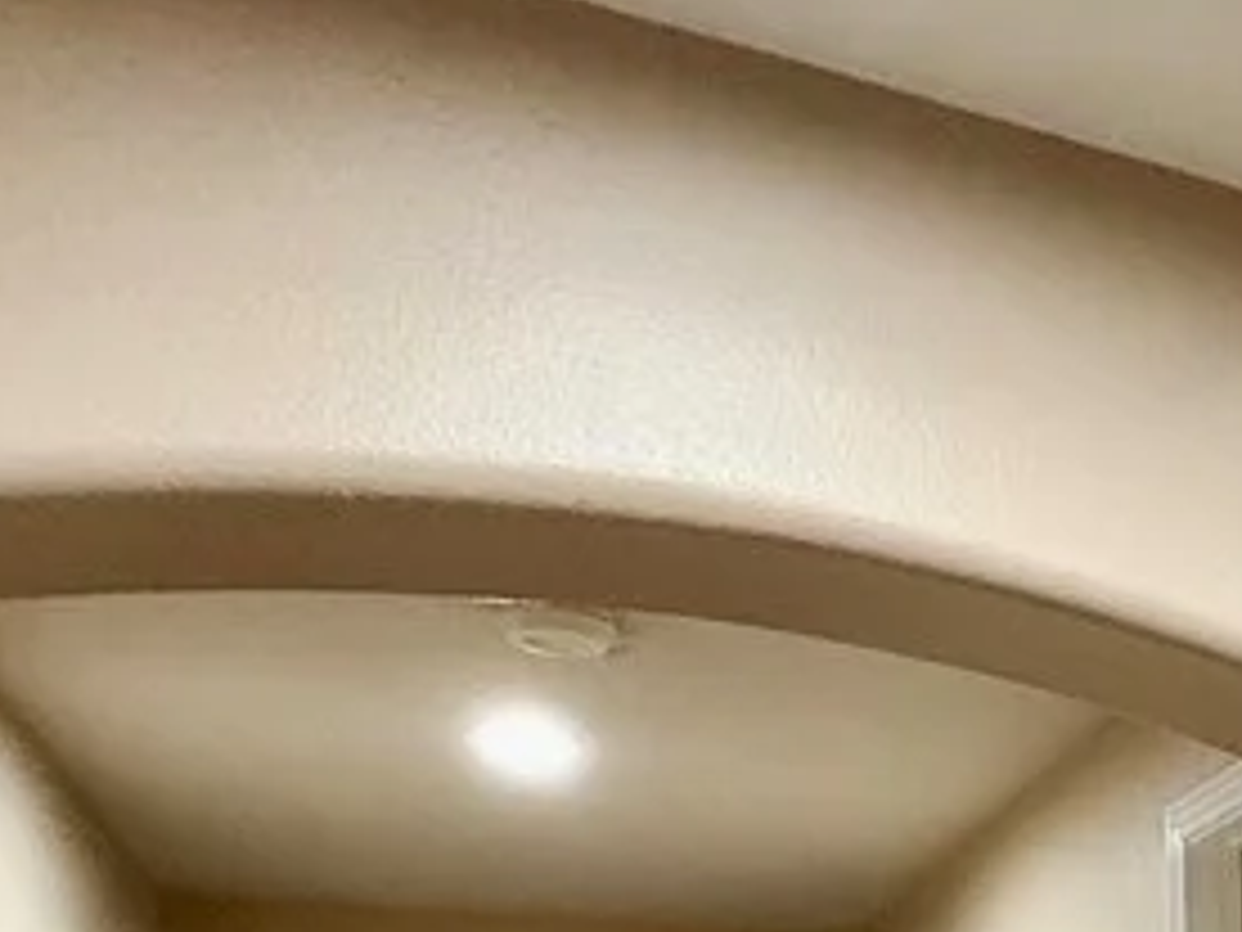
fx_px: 1866
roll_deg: +0.9
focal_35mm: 52
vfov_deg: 23.6
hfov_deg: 30.8
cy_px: 1315
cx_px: 1508
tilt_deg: -3.2
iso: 400
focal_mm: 2.22
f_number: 2.2
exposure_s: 1/60
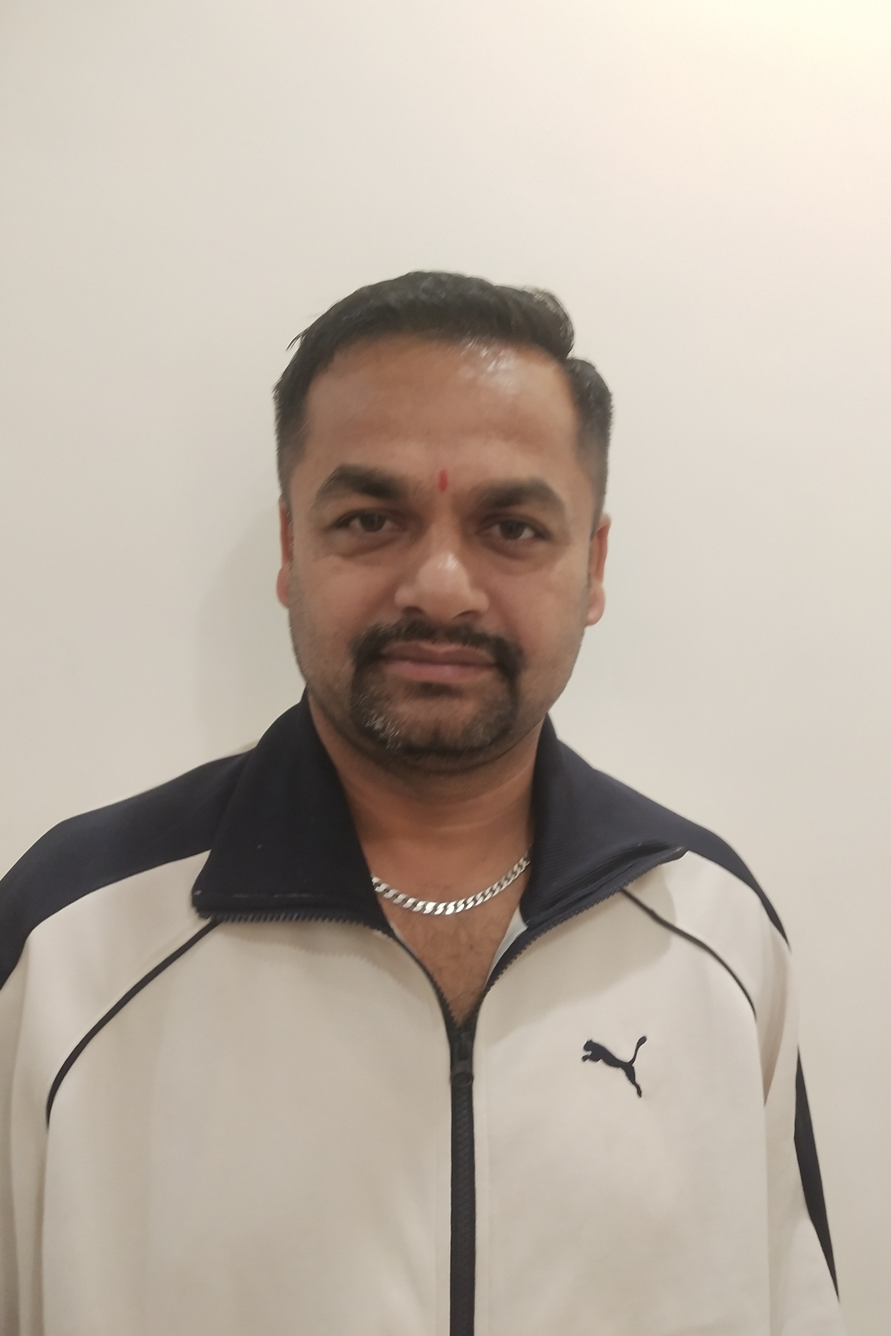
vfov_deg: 58.7
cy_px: 656
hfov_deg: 41.1
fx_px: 1188
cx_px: 493
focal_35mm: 32
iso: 342
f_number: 1.8
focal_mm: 3.95
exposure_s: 1/33.3
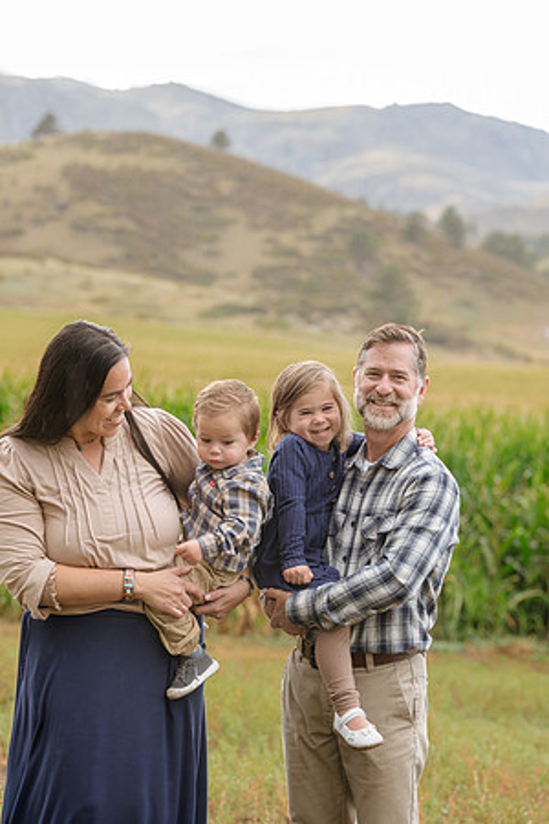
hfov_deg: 10.8
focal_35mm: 127
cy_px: 412
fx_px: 2905
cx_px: 274
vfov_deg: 16.1
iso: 200
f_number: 5.6
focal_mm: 127
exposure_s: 1/125
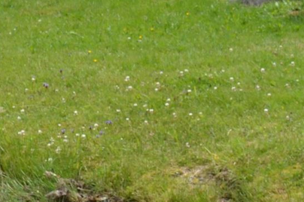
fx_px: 1714
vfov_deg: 6.3
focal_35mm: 203
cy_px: -339
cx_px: 245
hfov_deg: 10.1
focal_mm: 24
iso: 100
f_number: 7.1
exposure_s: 1/200
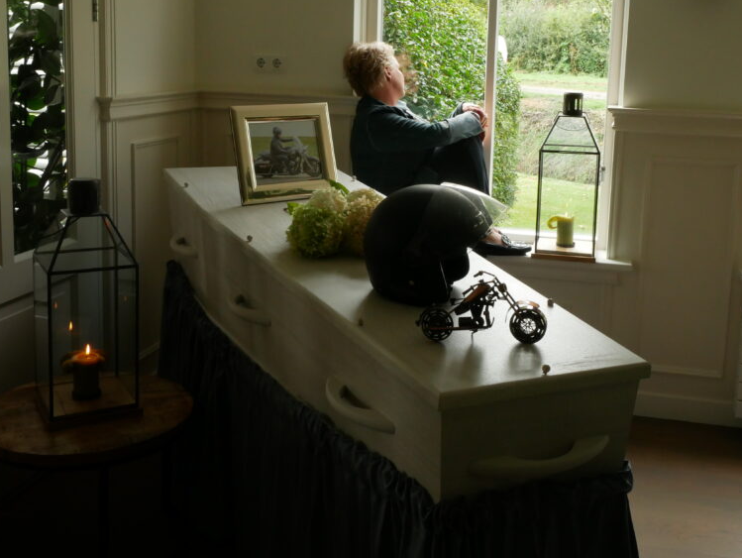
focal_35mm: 41
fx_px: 880
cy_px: 178
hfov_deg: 45.7
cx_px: 414
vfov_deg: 34.8
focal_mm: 15
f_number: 10
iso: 1250
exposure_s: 1/60
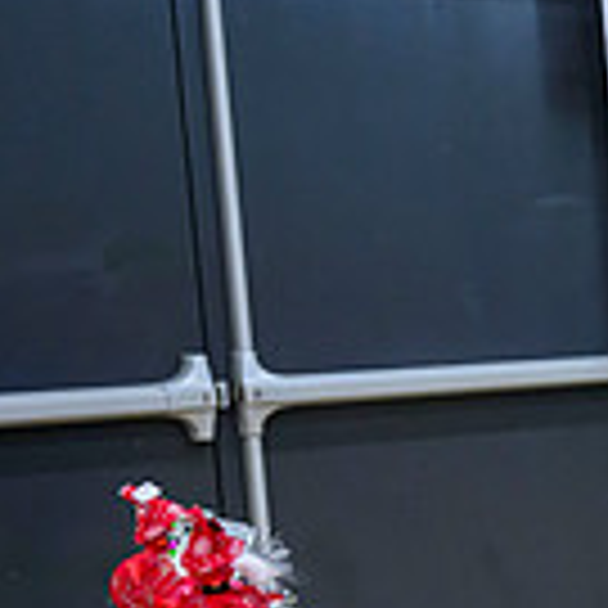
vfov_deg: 17.8
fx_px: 1928
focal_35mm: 97
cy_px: 452
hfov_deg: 13.4
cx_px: 1440
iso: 3200
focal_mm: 24
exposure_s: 1/160
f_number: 4
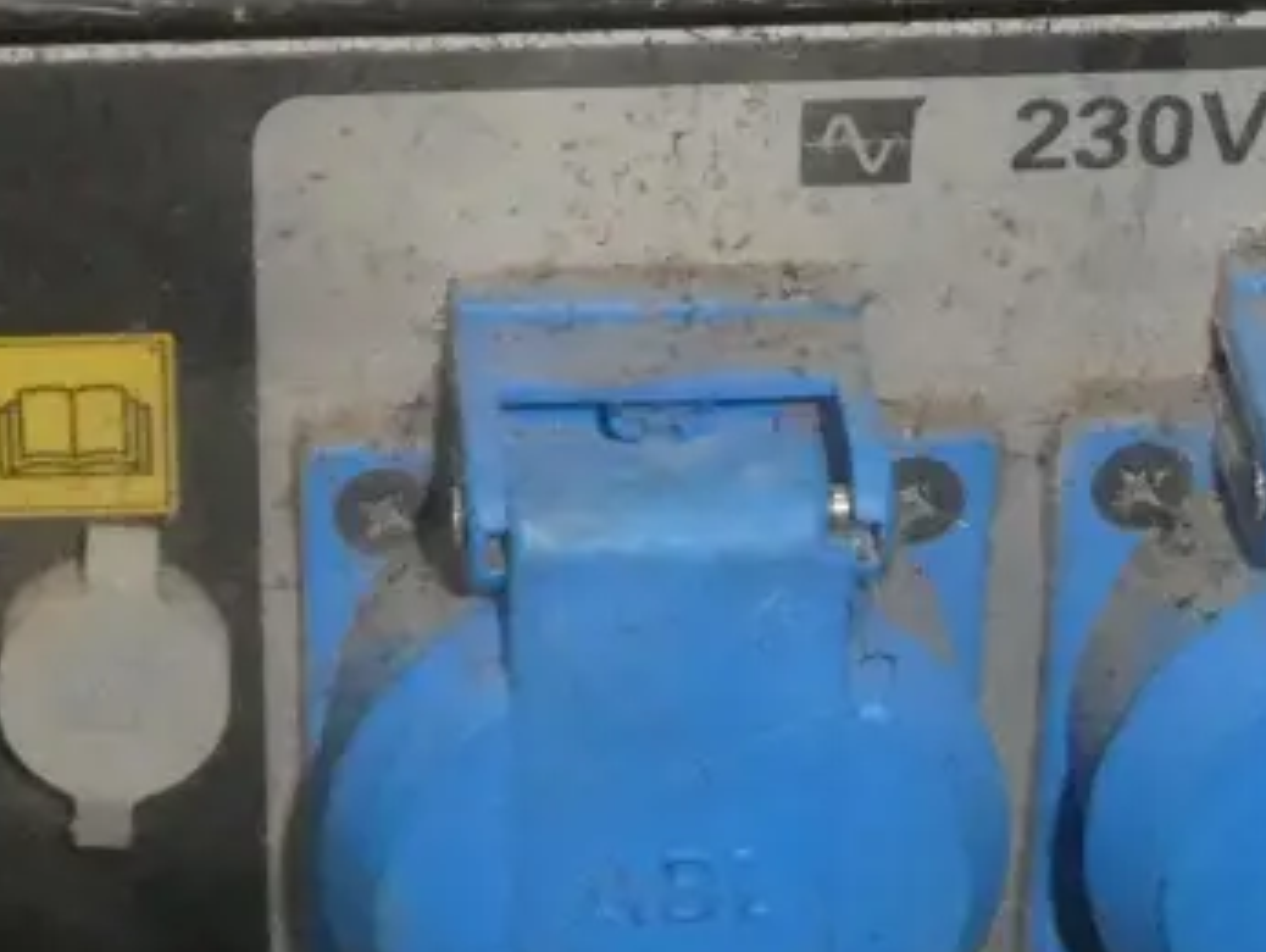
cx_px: 241
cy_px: 388
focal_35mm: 133
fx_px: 4868
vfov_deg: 11.2
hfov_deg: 14.7
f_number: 3.3
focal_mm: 4.3
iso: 800
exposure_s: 1/60
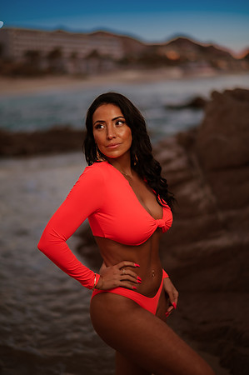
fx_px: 603
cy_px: 188
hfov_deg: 23.3
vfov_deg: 34.5
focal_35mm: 58
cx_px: 124
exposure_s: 1/160
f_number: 1.4
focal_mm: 58
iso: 50
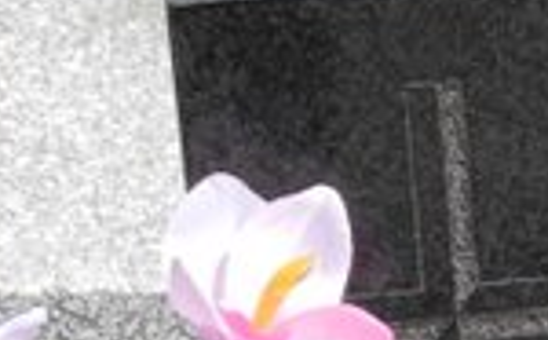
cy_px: 779
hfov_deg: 4.9
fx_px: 6422
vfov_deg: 3.0
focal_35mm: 431
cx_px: 716
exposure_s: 1/1000
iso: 100
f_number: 4
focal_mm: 16.3
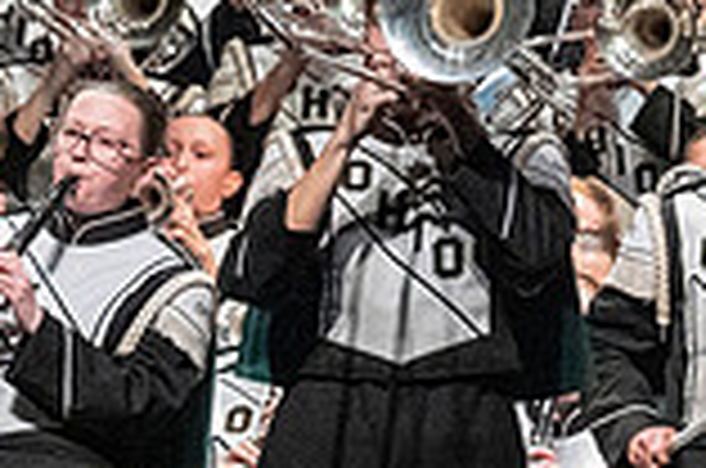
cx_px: -445
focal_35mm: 803
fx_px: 15716
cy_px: 432
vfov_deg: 1.7
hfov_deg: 2.6
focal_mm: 145
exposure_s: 1/500
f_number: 4
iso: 4000
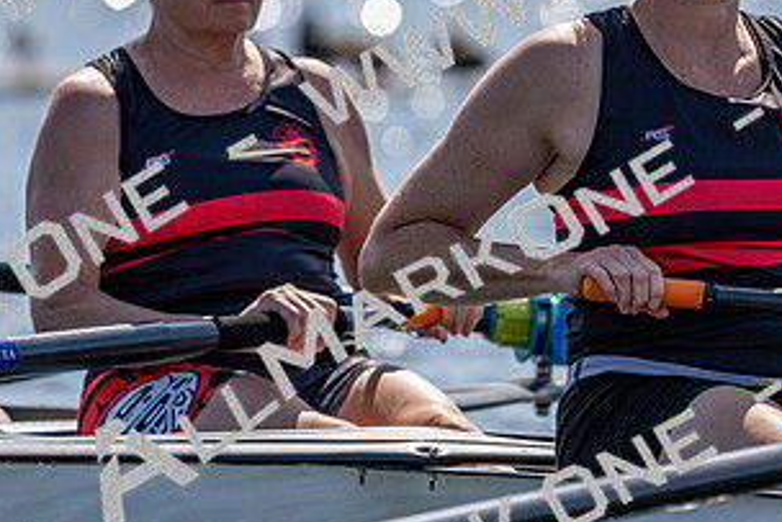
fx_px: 15234
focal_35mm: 701
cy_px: 132
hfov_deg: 2.9
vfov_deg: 2.0
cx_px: 617
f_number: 6.3
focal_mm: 368
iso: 320
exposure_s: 1/2000
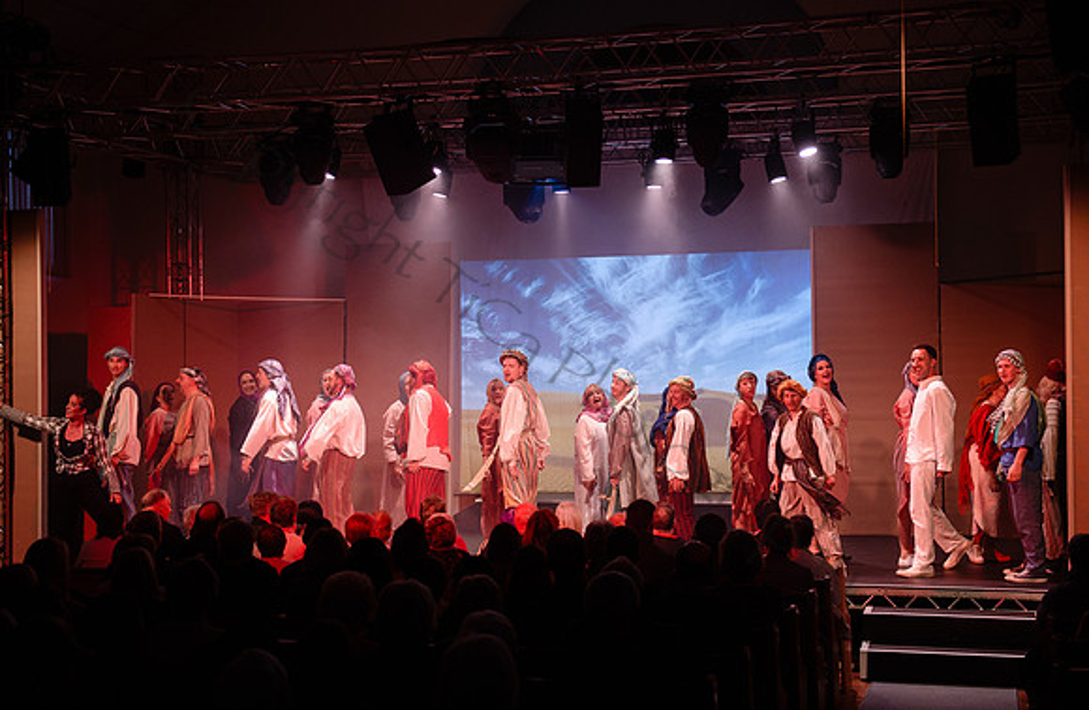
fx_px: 1757
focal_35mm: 59
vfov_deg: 22.8
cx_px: 554
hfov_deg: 34.4
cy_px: 343
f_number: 2.8
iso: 1000
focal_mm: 48
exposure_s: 1/200
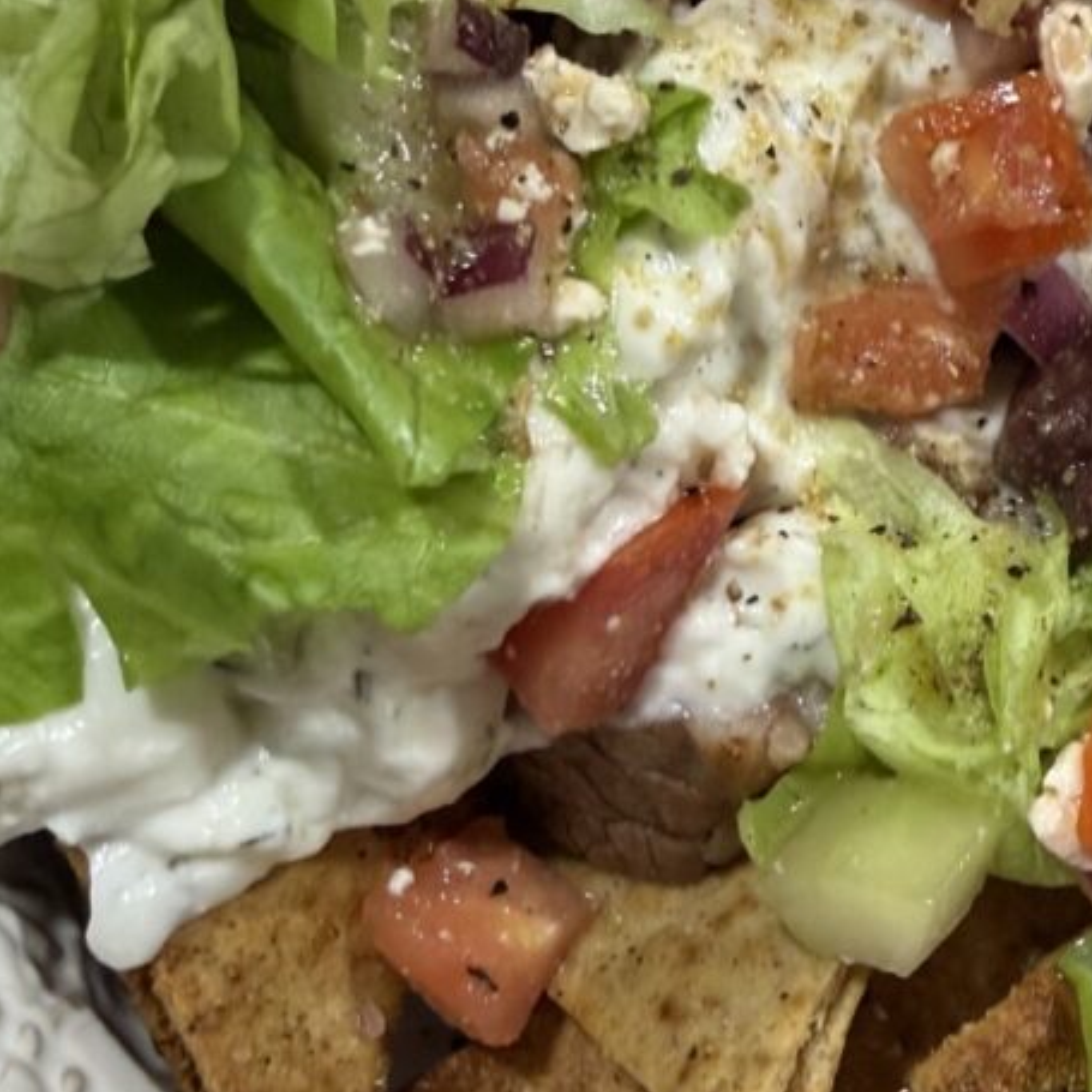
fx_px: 1999
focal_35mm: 56
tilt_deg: -59.8
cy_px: 670
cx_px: 994
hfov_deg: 29.3
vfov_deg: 30.5
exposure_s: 1/120
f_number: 2.2
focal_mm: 2.22
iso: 400
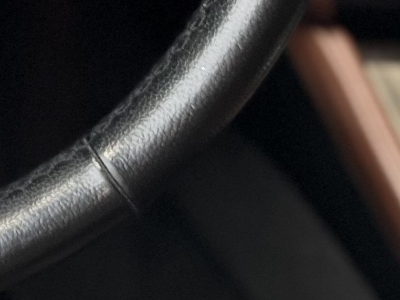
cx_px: -213
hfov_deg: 14.4
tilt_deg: -21.8
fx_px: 1467
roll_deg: +0.7
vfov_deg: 10.7
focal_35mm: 127
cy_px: -303
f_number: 1.78
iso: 100
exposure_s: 1/121
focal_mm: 6.76
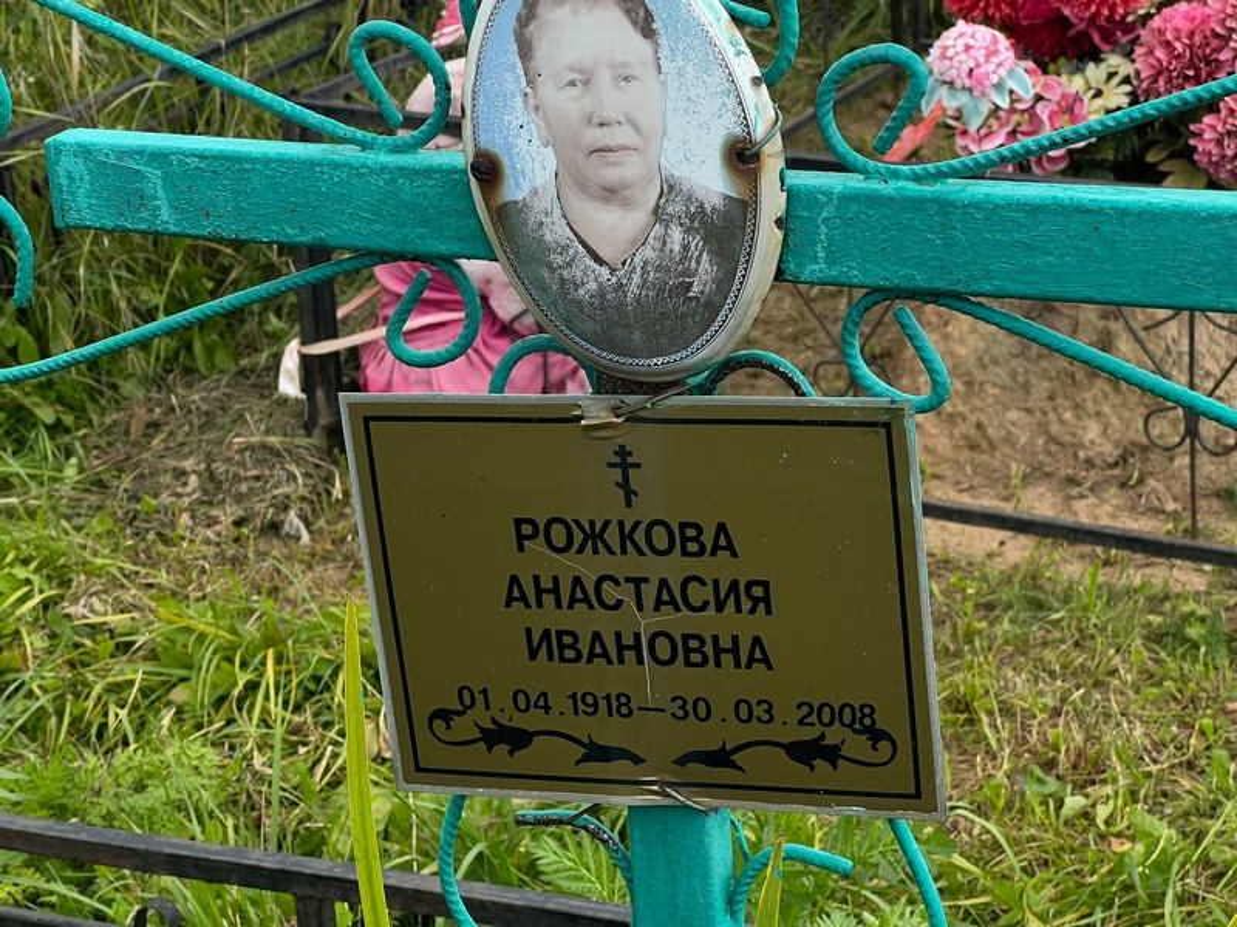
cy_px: 464
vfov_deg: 19.1
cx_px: 618
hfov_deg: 25.3
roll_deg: +3.5
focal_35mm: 77
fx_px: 2752
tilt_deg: -20.3
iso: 32
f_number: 2.8
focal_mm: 9
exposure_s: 1/342
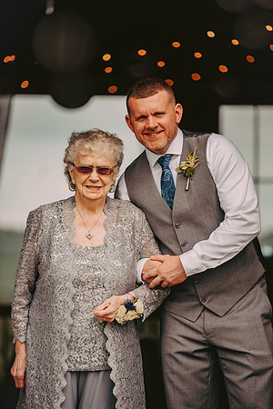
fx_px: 2104
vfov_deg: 11.1
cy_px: 204
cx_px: 136
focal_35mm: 185
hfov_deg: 7.4
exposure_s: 1/4000
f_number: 2.8
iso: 320
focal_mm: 185
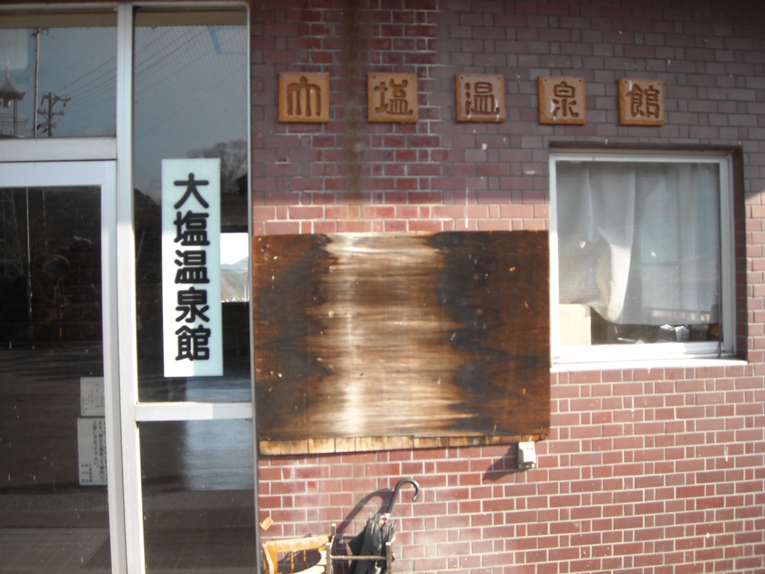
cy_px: 287
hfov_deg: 52.6
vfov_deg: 40.7
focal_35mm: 35
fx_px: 773
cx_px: 382
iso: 67
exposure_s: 1/250
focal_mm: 5.7
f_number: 2.8
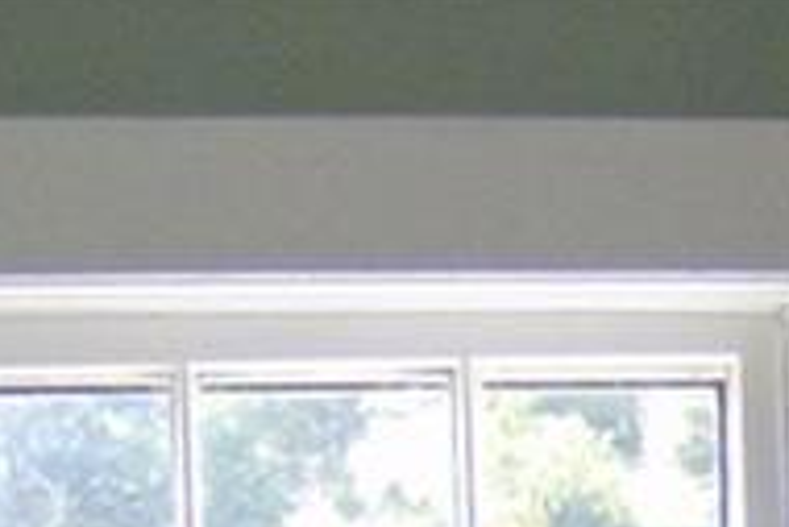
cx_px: 1186
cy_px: 1569
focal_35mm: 200
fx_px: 4387
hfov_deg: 10.0
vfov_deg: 6.3
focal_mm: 6
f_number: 2.8
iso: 168
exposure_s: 1/64
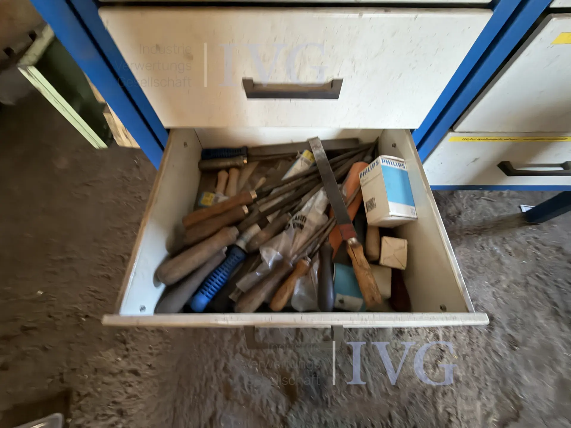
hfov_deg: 102.1
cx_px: 286
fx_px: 231
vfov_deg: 85.7
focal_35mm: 14
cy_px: 214
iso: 640
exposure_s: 1/20
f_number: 2.2
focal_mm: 2.22
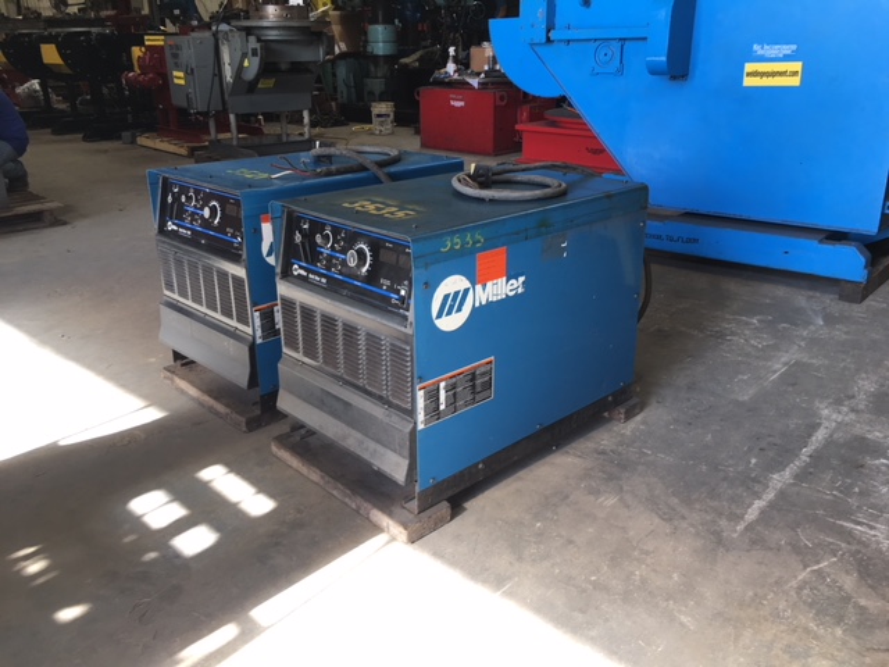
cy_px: 334
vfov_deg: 48.2
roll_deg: -0.2
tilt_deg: -21.8
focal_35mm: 29
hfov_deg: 61.7
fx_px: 745
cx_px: 444
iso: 32
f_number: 2.2
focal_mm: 4.15
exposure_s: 1/60
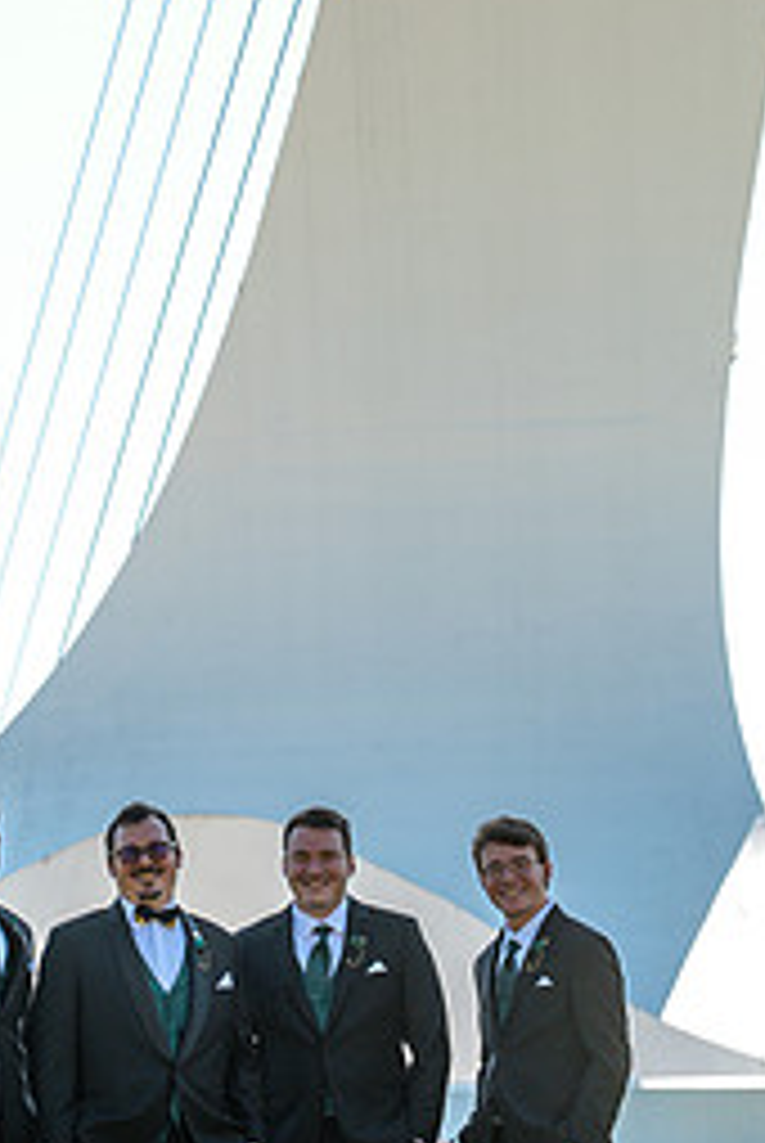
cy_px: 585
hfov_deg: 9.5
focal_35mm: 145
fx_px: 4609
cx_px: 302
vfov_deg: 14.1
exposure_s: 1/800
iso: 400
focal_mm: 82
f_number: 5.6
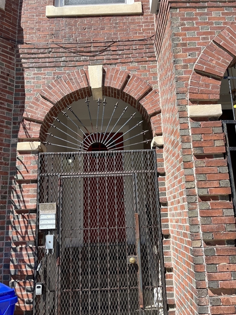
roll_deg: +3.0
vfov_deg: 65.3
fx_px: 245
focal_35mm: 27
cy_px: 160
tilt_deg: +11.5
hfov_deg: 51.4
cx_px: 116
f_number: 1.6
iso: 50
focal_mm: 5.1
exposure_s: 1/1647
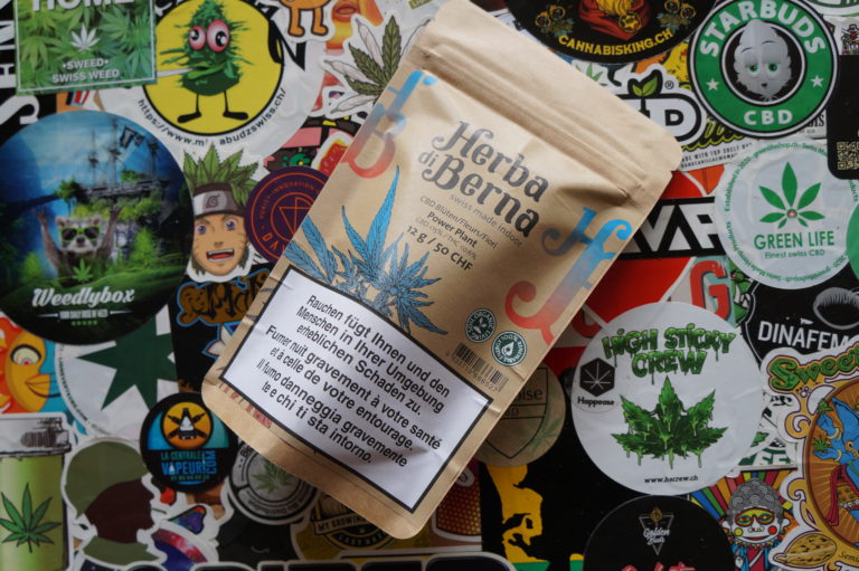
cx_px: 430
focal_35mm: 28
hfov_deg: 64.6
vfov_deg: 45.6
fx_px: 680
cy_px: 286
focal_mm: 19
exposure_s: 1/160
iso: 400
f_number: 5
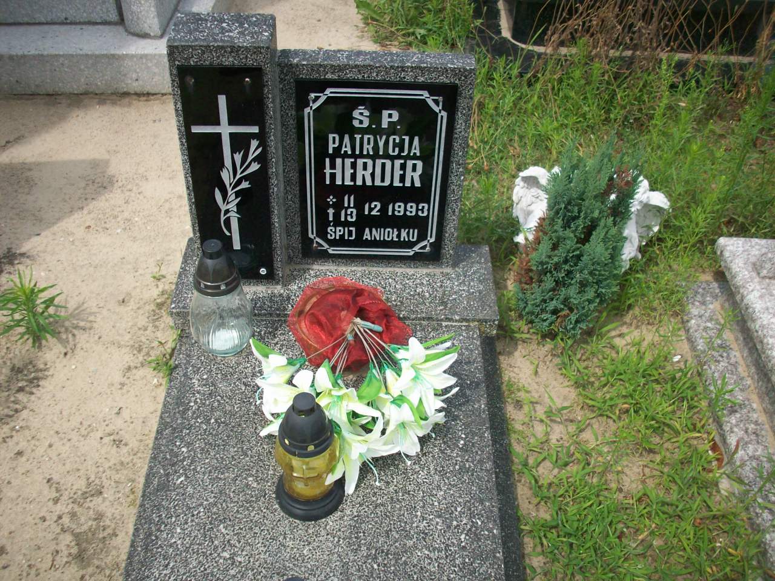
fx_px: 828
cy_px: 290
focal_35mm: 37
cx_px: 388
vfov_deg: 38.7
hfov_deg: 50.1
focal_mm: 6.2
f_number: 5.6
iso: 80
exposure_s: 1/280
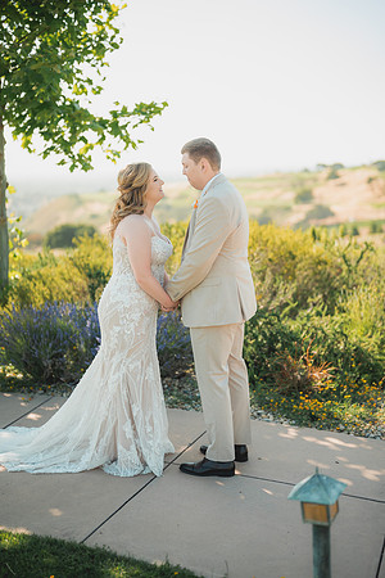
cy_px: 289
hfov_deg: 27.0
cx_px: 192
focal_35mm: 50
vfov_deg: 39.6
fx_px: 802
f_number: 1.4
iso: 50
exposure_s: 1/1250
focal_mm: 50
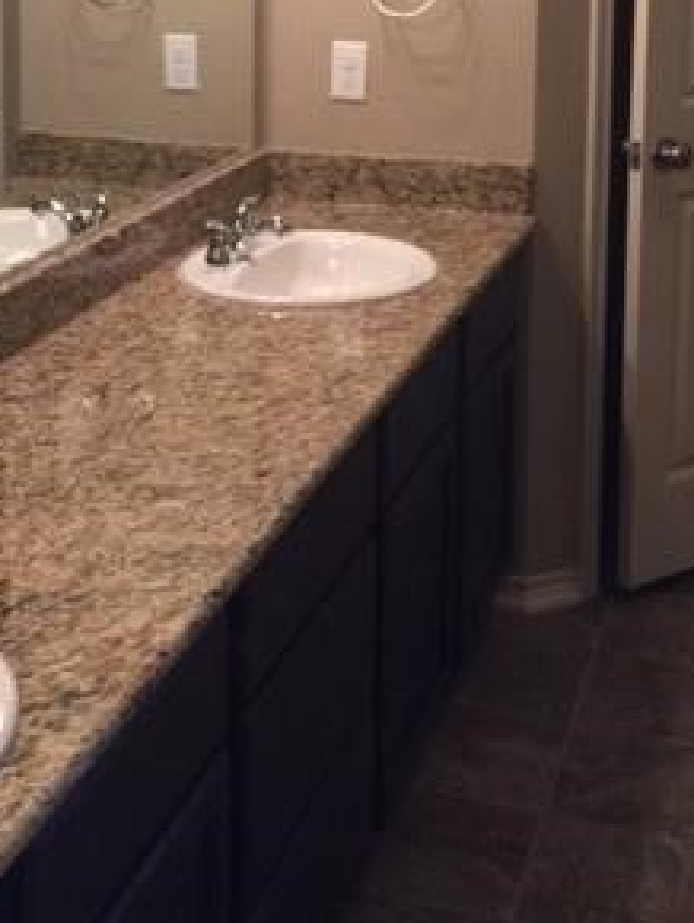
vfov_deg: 29.2
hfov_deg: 22.8
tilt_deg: -7.8
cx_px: 207
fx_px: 1708
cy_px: 118
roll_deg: -1.5
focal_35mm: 64
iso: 50
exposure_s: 1/30
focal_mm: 4.15
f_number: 2.2
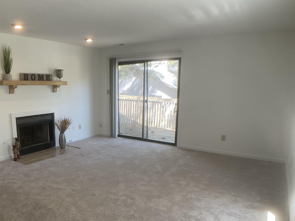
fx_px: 341
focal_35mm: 40
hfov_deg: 46.3
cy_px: 130
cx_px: 107
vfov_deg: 35.9
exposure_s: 1/60
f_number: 1.8
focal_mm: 3
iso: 50
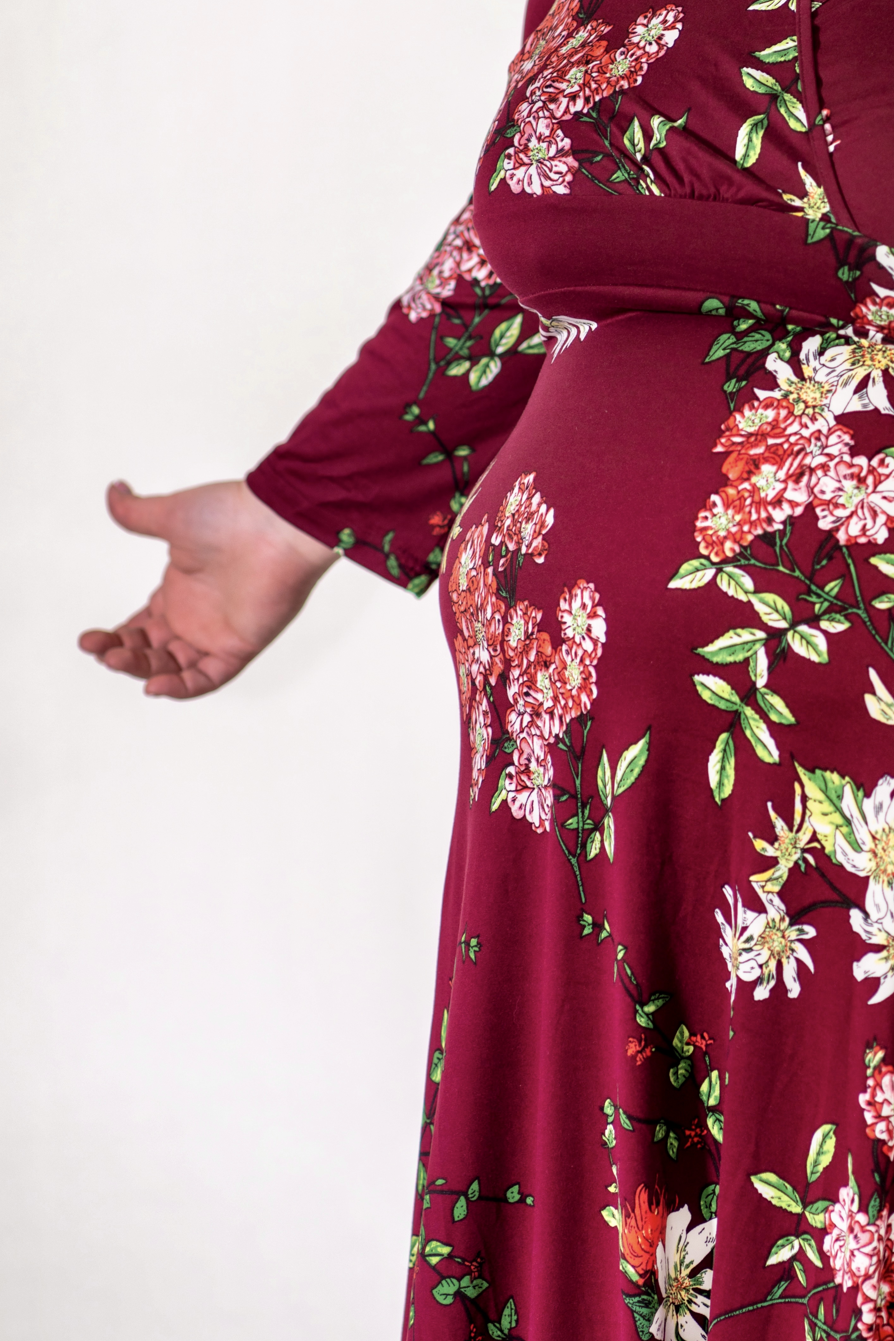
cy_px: 548
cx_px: 938
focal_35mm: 191
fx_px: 7114
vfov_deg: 10.8
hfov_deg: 7.2
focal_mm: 85
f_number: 2.8
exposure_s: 1/250
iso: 125
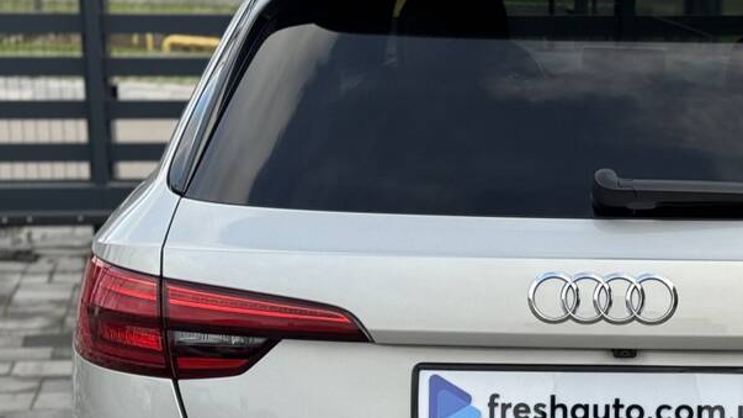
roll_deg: -0.5
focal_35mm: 104
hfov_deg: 20.3
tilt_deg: -13.5
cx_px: 614
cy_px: 349
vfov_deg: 11.6
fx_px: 2049
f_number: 1.78
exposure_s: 1/792
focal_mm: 6.76
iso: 64
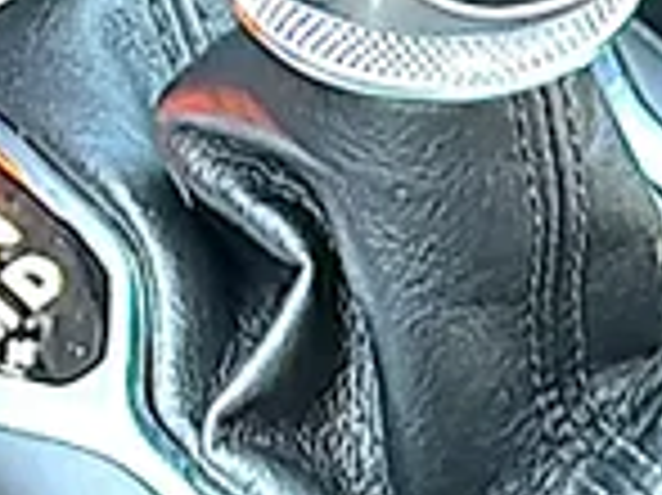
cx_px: -36
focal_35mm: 219
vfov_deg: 6.8
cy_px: 241
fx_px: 4185
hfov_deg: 9.0
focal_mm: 6.86
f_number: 1.78
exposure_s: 1/40
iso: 200
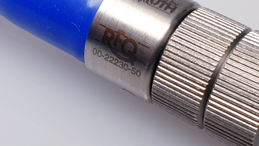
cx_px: 131
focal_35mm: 29
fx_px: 199
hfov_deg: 66.1
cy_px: 65
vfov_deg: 40.1
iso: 50
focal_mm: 4.3
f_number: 2.4
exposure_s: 1/100
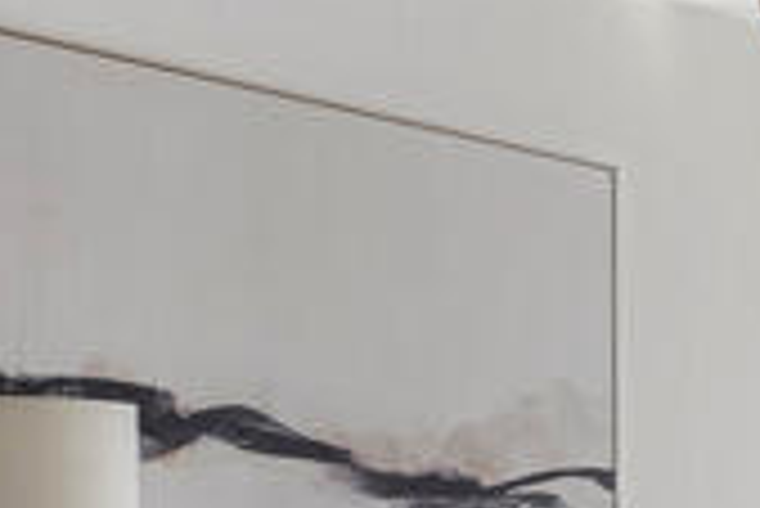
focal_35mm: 85
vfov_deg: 15.6
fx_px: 1796
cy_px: 575
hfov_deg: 21.2
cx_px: 1043
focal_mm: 16
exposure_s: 1/50
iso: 400
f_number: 8
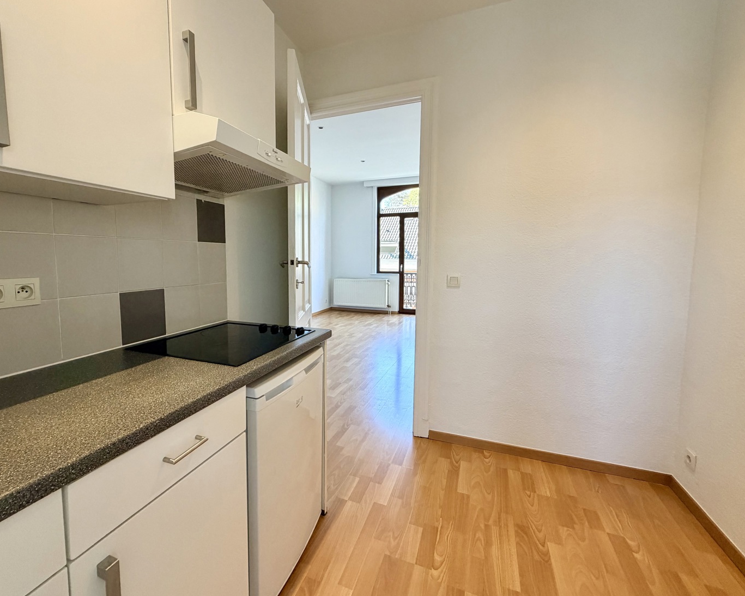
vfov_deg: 80.3
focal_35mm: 16
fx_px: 353
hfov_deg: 92.8
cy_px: 288
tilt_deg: -5.6
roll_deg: +0.0
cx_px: 332
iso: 250
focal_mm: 2.22
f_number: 2.2
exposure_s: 1/121
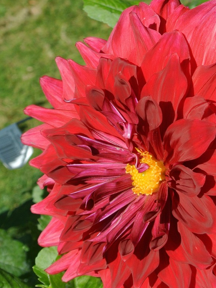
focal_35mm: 106
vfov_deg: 18.4
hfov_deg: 13.8
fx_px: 882
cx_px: 190
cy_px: 77
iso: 100
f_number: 5
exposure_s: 1/400
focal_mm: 16.9
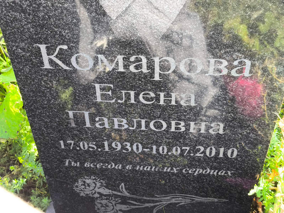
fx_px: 410
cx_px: 142
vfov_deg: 29.1
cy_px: 106
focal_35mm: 50
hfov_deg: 38.2
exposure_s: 1/100
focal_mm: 4.71
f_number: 1.7
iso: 64
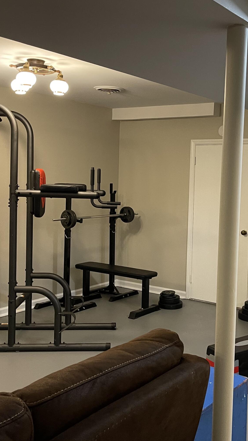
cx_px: 172
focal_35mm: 42
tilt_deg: -3.9
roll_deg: -1.8
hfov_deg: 28.1
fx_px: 491
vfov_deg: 48.3
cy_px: 214
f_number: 1.6
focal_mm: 5.1
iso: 250
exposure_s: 1/60
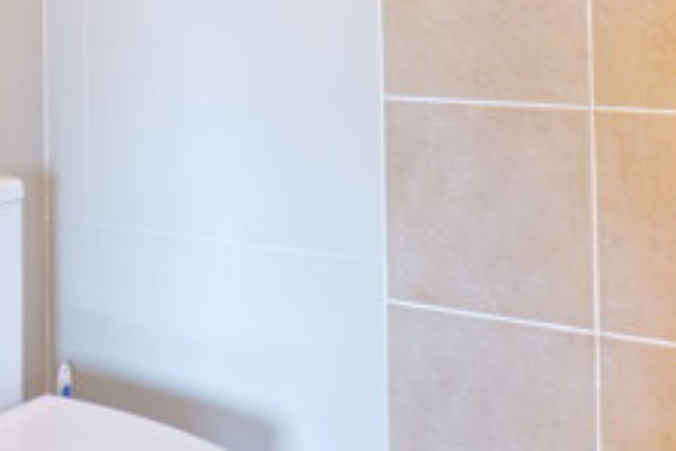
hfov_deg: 29.2
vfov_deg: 19.8
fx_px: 1220
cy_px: -73
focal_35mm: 65
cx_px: 21
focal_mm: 16
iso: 320
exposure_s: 1/25
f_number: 3.5
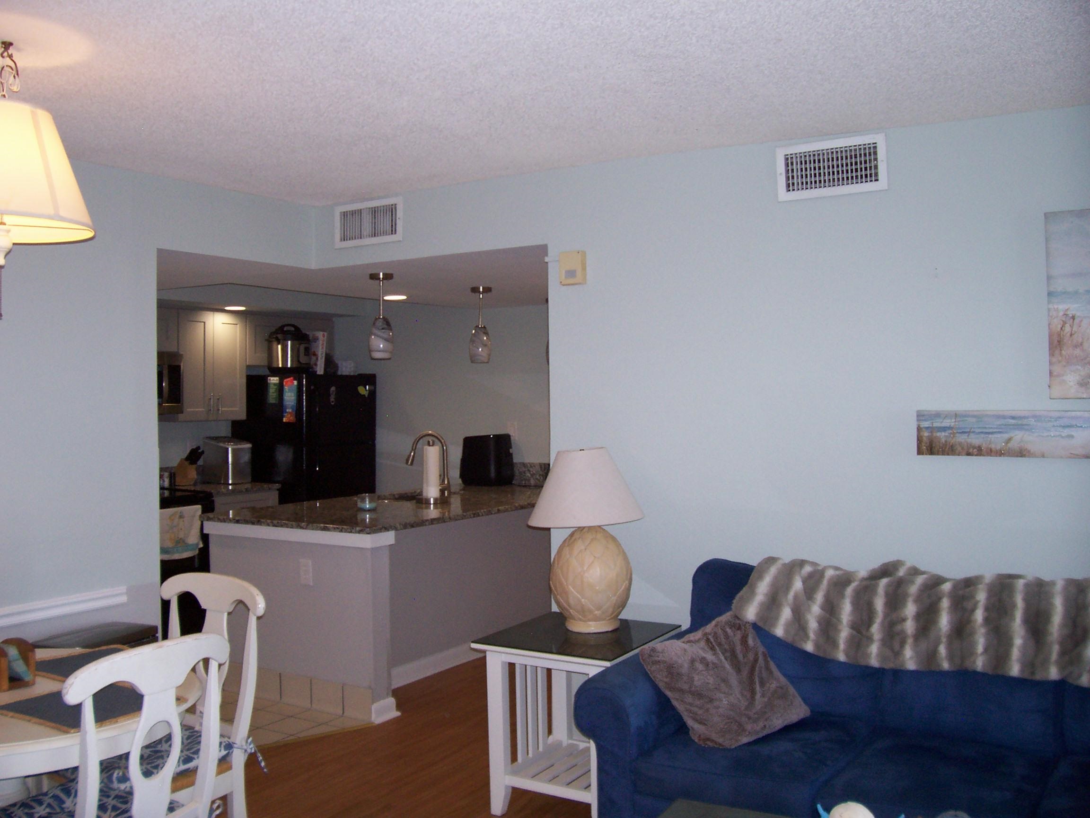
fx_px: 1071
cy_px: 409
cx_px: 545
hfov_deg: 54.0
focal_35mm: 34
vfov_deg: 41.8
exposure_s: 1/112
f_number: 2.7
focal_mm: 5.6
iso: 140
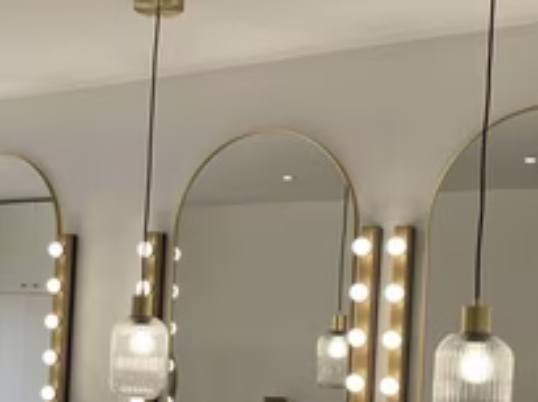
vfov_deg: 23.6
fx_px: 946
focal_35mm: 61
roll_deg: -2.9
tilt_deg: -0.3
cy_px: 326
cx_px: 115
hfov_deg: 31.0
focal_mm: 4.25
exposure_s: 1/637
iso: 32
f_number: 1.8
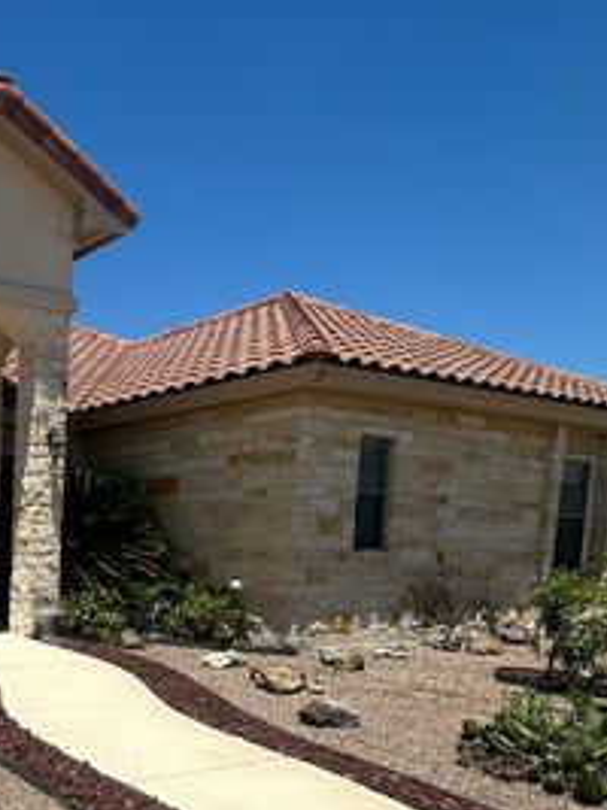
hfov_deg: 36.1
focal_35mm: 35
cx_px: -18
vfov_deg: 49.7
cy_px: 642
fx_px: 819
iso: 50
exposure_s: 1/2681
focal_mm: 2.22
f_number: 2.2
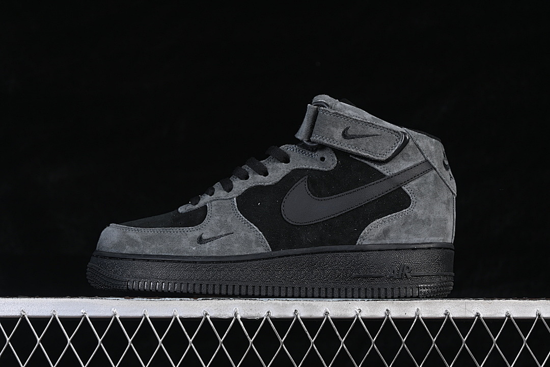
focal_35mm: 75
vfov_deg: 18.2
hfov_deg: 27.0
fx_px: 1146
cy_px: 184
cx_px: 275
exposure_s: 1/60
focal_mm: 50
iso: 160
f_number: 6.3
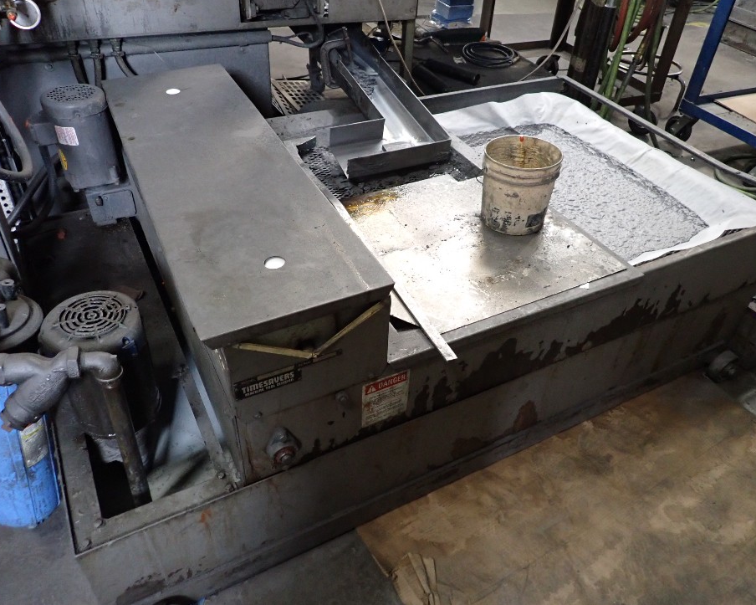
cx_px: 392
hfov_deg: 64.1
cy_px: 292
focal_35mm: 27
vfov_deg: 53.2
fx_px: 604
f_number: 2
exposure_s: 1/30
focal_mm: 4.5
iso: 640
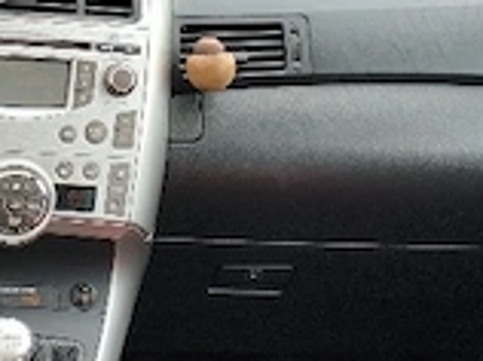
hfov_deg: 19.6
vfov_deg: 14.7
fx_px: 1379
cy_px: 37
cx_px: 92
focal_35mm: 99
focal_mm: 4.94
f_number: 1.5
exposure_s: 1/204
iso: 100
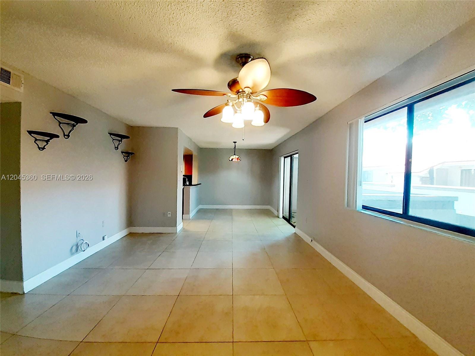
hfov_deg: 106.2
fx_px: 178
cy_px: 178
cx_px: 238
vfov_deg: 89.9
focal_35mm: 13
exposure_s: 1/40
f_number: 2.2
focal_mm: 1.13
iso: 100
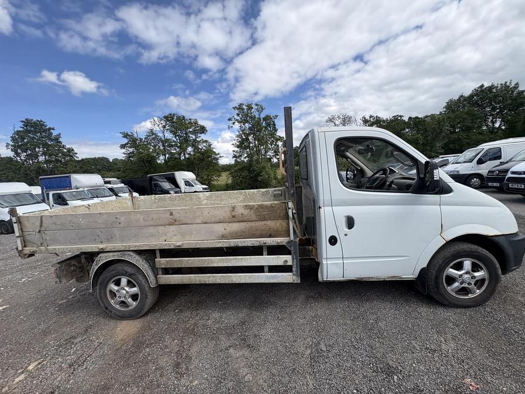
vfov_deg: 85.7
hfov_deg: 102.1
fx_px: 212
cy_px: 197
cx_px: 262
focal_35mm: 14
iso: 50
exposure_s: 1/1567
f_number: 2.2
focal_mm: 2.22
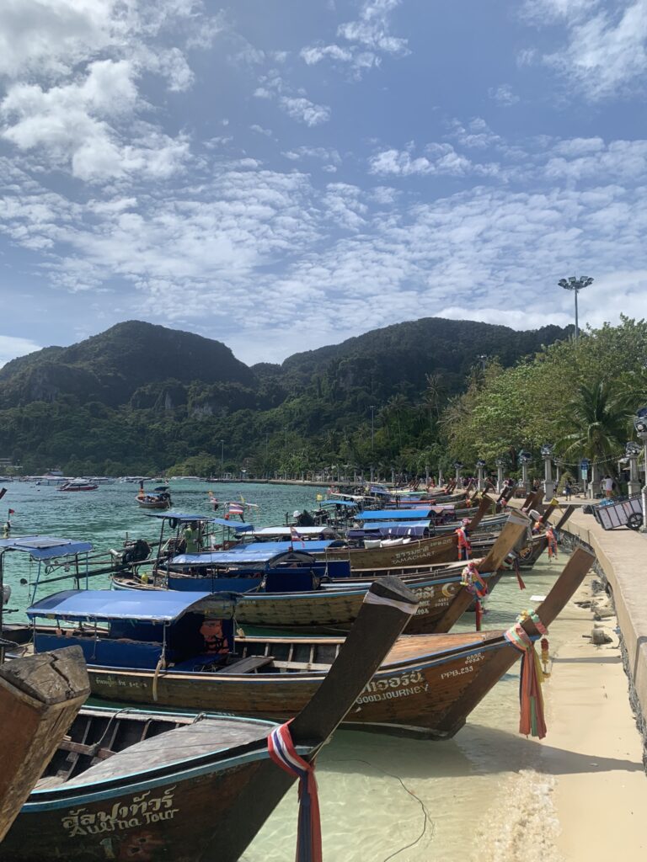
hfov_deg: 53.1
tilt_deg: +5.8
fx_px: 648
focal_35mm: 26
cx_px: 324
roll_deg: -0.3
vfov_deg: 67.3
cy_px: 431
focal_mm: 4.25
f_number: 1.8
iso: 25
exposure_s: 1/4464
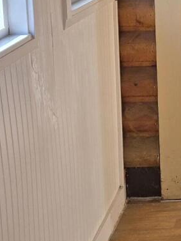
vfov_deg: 15.9
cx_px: 322
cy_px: 10
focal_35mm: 122
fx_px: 850
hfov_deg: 11.3
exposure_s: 1/565
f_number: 1.8
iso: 80
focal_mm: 5.4
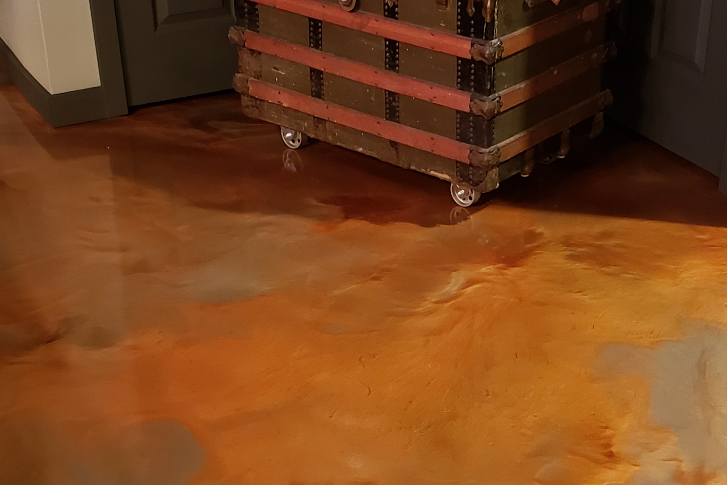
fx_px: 1353
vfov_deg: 20.1
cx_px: 406
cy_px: 378
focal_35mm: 67
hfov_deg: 30.0
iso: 320
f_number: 1.5
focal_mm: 4.3
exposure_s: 1/10
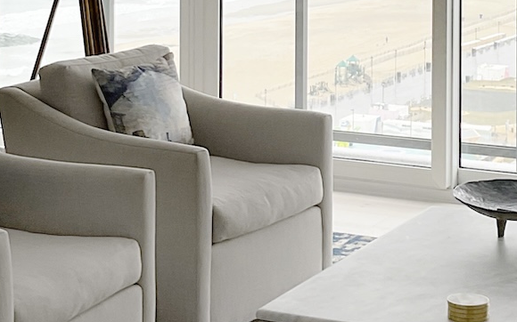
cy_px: -104
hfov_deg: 19.6
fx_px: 1493
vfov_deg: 12.0
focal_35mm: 106
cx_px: 313
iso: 25
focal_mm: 3
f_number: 1.8
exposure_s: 1/120
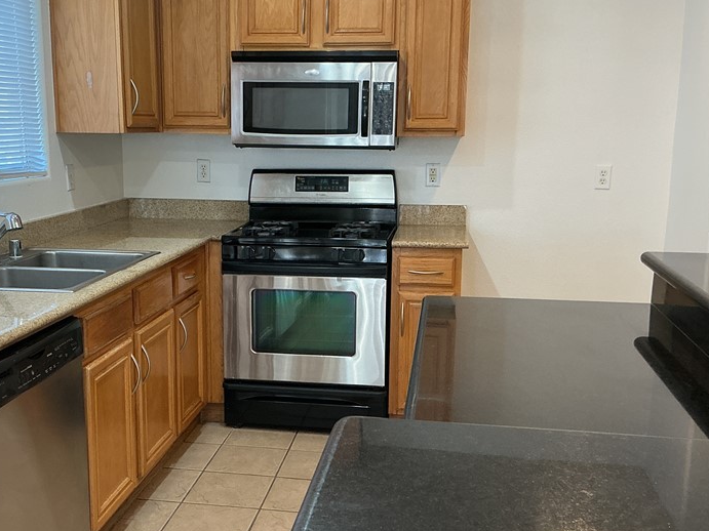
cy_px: 295
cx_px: 298
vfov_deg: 33.6
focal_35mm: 43
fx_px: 881
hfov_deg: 43.7
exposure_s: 1/60
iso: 100
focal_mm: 3
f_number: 1.8
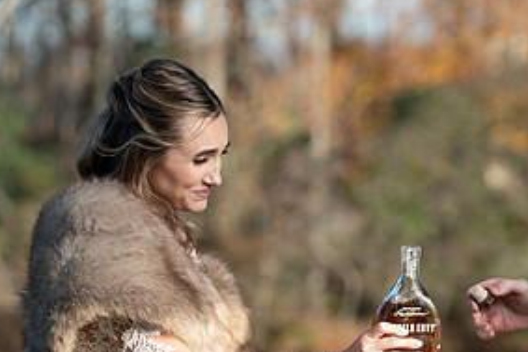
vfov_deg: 4.2
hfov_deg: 6.3
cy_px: 291
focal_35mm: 324
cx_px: 421
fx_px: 4754
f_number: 4
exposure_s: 1/250
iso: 50
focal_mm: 144
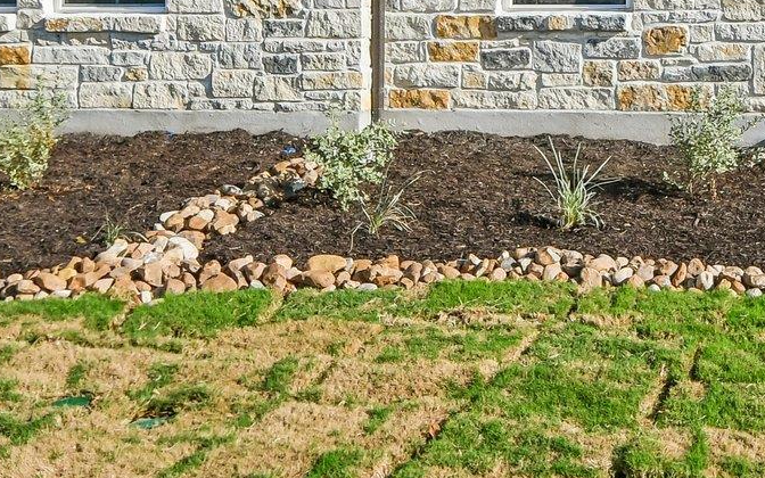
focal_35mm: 61
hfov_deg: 32.7
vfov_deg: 19.5
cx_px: 625
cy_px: -176
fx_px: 1262
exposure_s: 1/1250
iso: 400
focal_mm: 13
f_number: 8
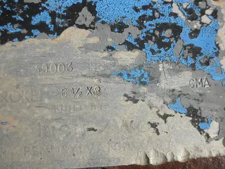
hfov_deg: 63.4
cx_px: 112
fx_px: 182
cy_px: 84
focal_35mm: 28
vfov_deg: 49.7
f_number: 3
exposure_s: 1/640
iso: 64
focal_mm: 5
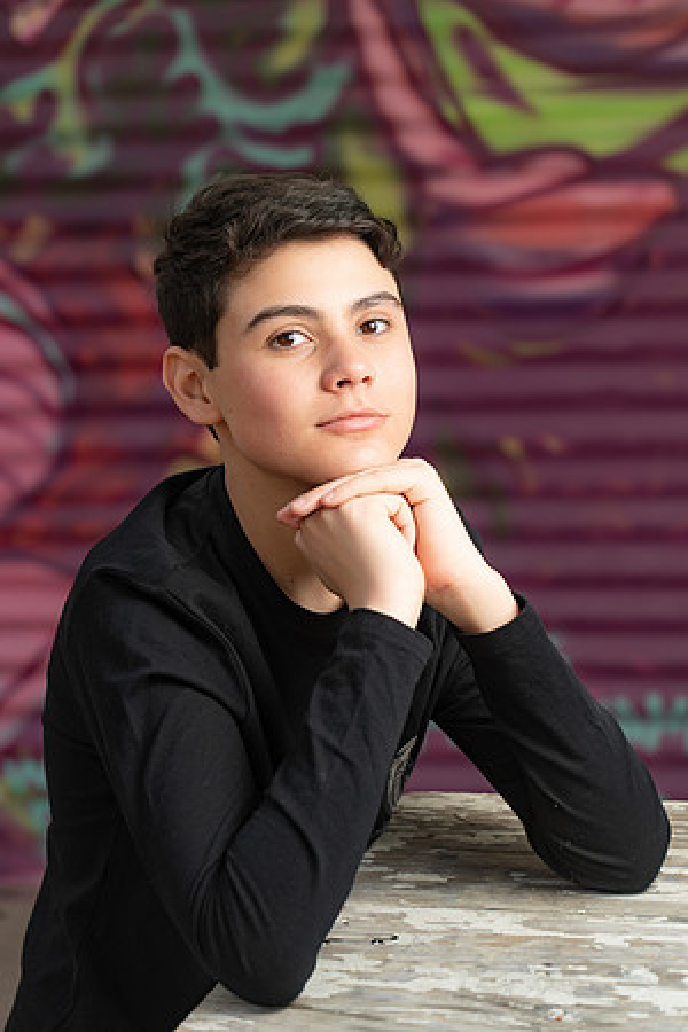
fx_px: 3010
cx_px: 344
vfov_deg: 19.5
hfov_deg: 13.0
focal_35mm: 105
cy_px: 516
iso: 200
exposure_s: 1/250
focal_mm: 105
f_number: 4
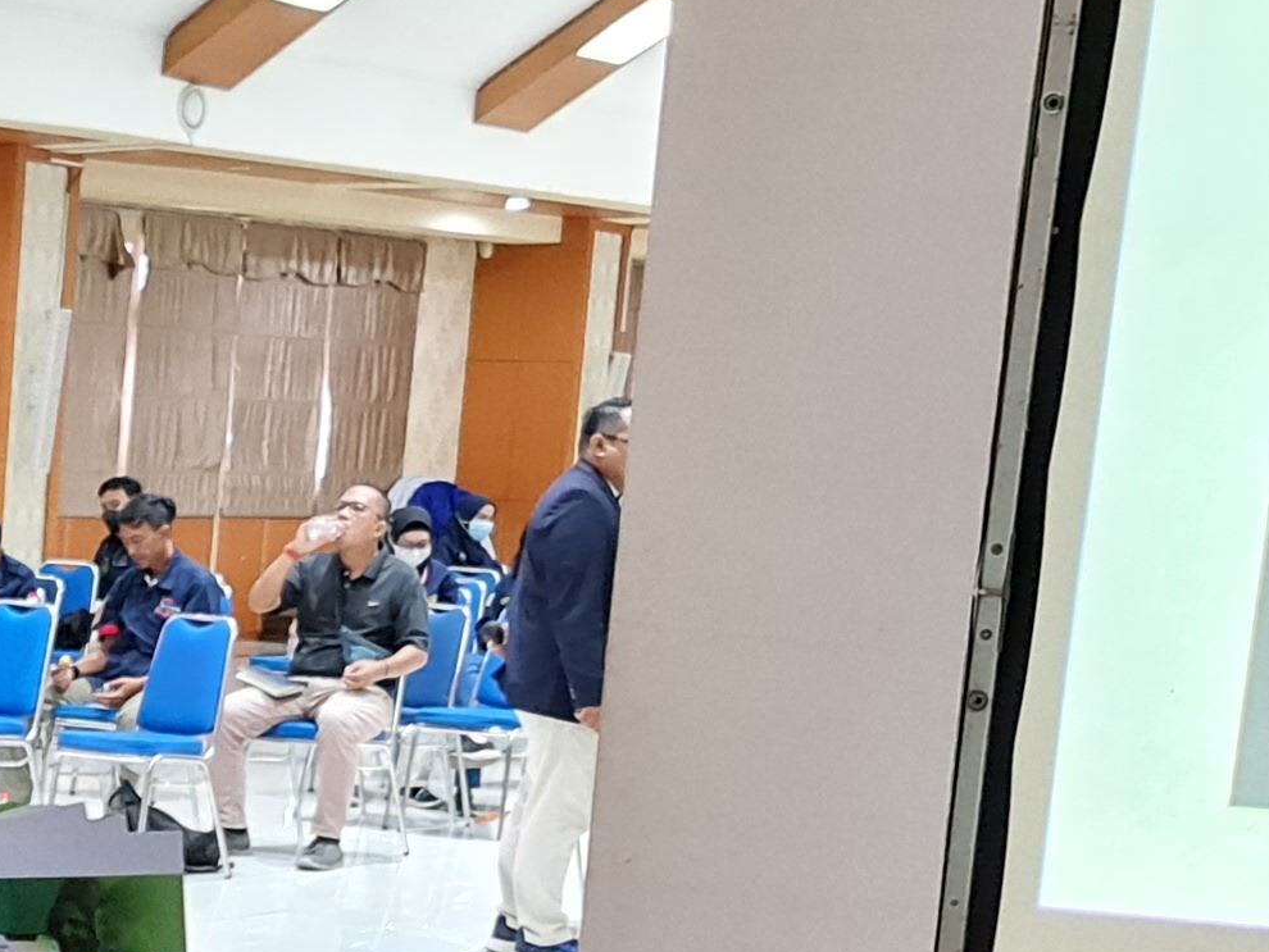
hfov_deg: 17.9
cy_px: 1251
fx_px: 3703
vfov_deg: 14.1
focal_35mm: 101
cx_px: -476
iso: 640
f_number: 1.8
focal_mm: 7
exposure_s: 1/25
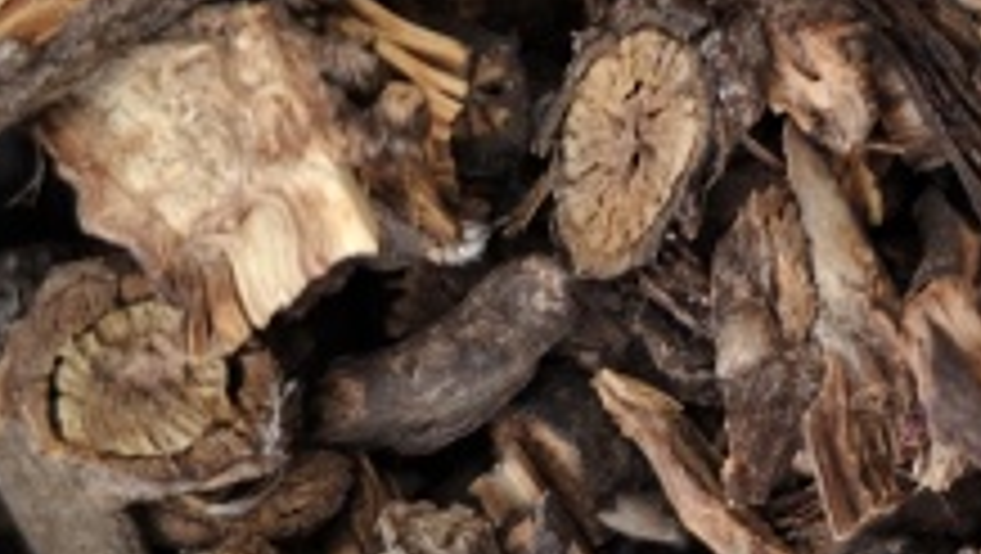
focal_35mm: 92
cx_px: 976
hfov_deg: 22.3
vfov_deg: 13.2
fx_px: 2395
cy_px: 221
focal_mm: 5.56
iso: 483
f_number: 1.88
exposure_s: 1/50
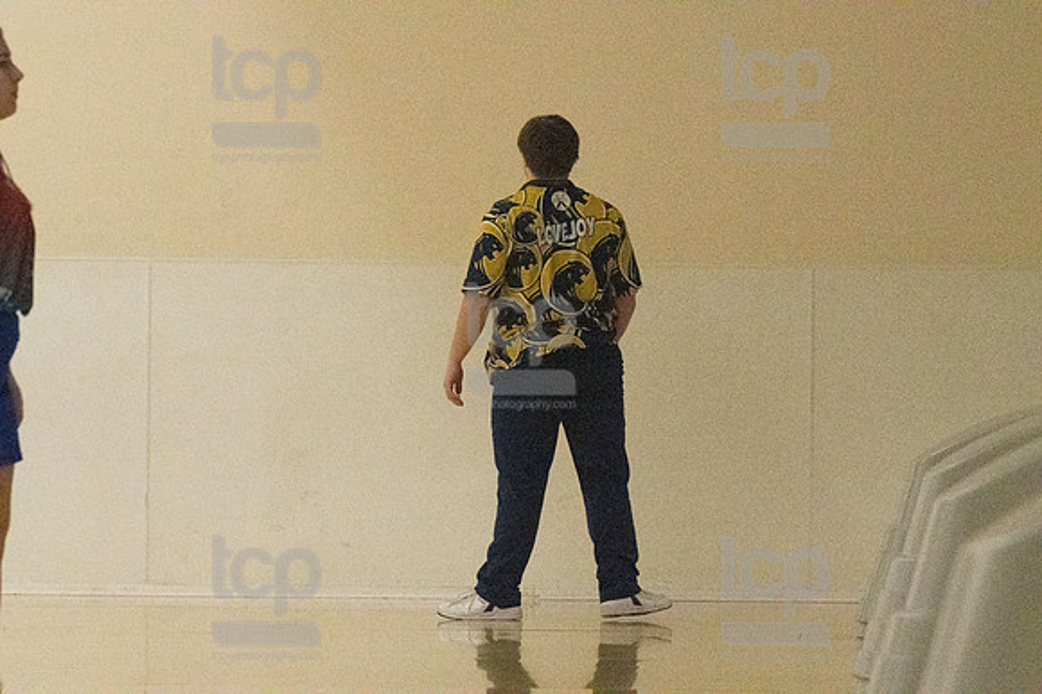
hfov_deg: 11.4
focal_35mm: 180
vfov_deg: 7.6
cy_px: 347
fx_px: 5207
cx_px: 521
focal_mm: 120
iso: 10000
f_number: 4.5
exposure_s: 1/1250
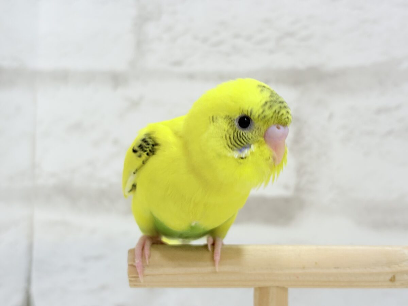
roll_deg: +0.4
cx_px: 204
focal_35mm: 52
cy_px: 153
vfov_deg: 28.0
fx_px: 613
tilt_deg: +3.4
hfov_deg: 36.8
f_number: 1.6
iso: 32
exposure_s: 1/50
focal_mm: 5.96
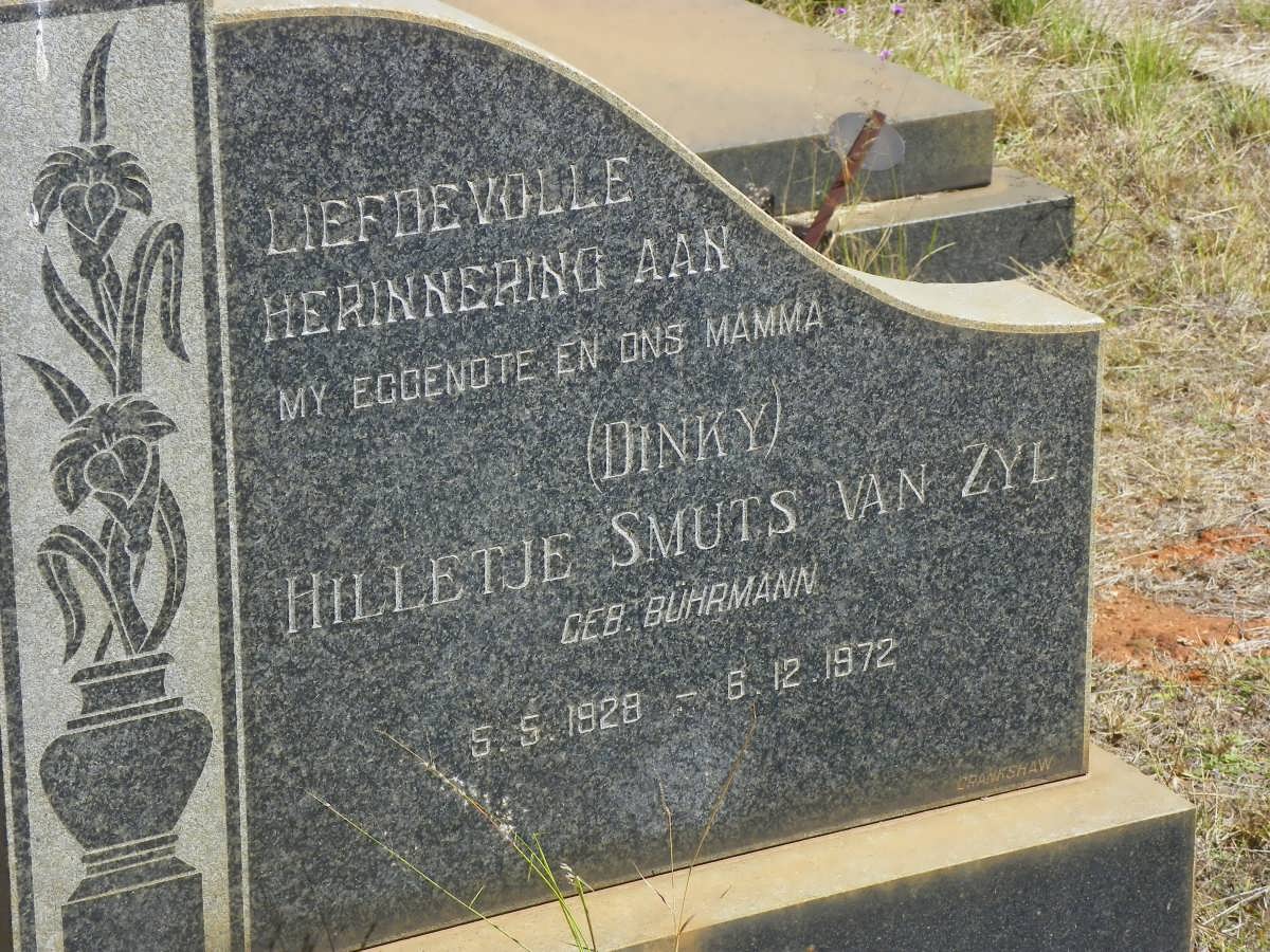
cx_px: 635
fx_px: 4072
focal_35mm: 111
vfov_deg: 13.3
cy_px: 476
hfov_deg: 17.7
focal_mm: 19.7
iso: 64
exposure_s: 1/200
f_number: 5
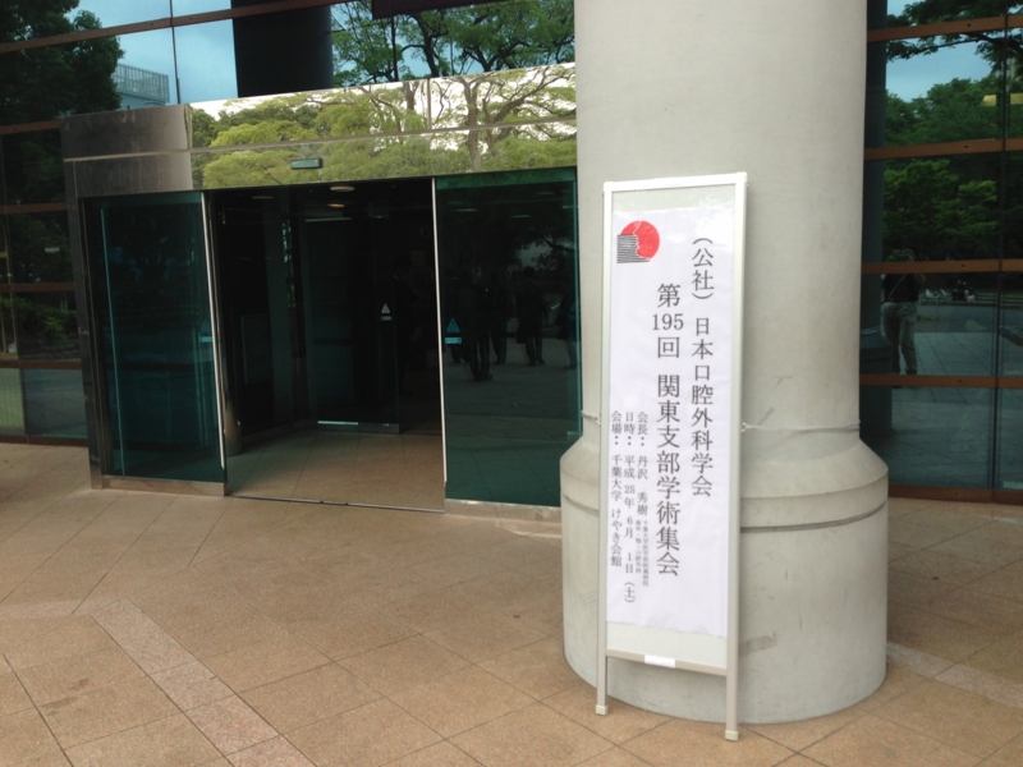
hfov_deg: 55.4
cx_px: 512
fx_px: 975
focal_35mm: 33
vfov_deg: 42.9
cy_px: 384
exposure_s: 1/120
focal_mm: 4.13
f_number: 2.4
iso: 50
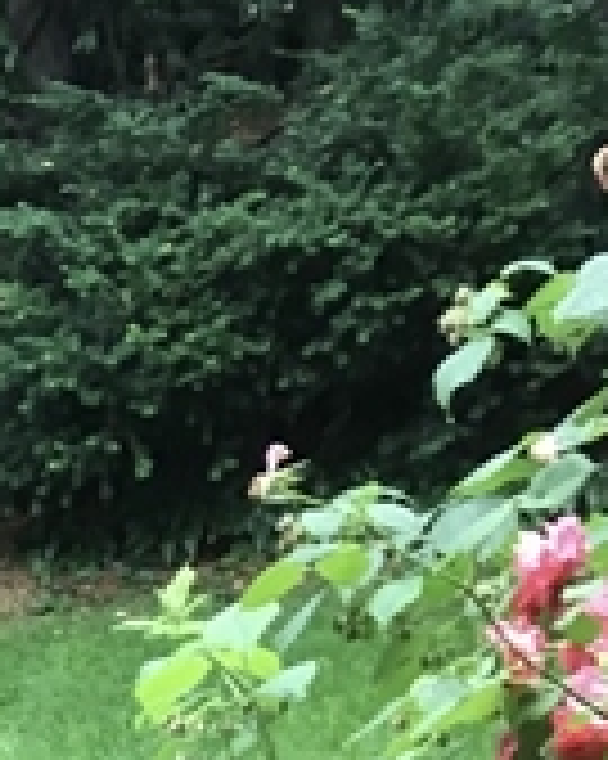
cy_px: 1605
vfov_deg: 12.7
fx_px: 2904
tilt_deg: -22.3
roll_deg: +2.0
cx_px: -576
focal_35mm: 129
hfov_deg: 11.0
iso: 32
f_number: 2.2
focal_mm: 4.15
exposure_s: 1/30
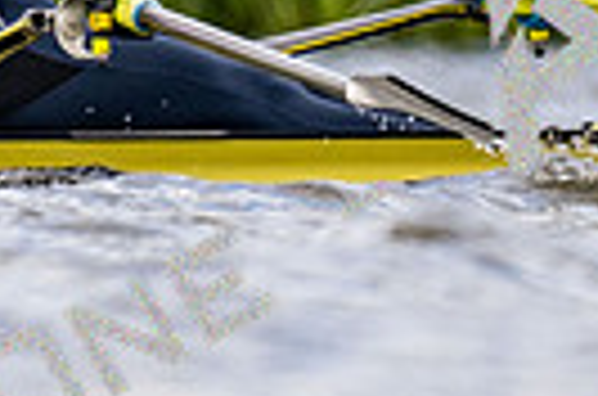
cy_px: -252
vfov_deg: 0.3
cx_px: 99
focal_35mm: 3934
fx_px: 65192
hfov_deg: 0.5
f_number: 4
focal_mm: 600
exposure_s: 1/2500
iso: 640
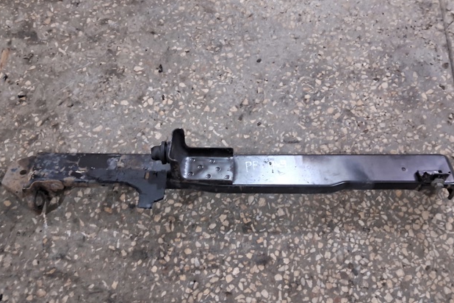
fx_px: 353
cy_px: 153
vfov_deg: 46.4
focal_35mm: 28
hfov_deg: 65.5
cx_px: 227
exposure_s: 1/25
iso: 640
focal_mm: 3.98
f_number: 1.8
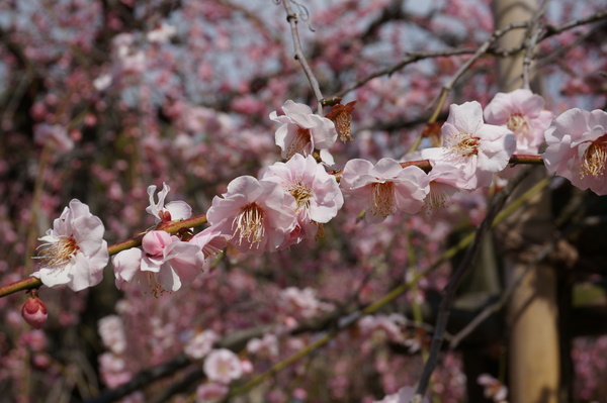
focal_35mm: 57
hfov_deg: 35.1
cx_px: 304
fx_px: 960
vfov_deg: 23.7
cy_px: 202
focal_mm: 38
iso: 100
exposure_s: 1/400
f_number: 9
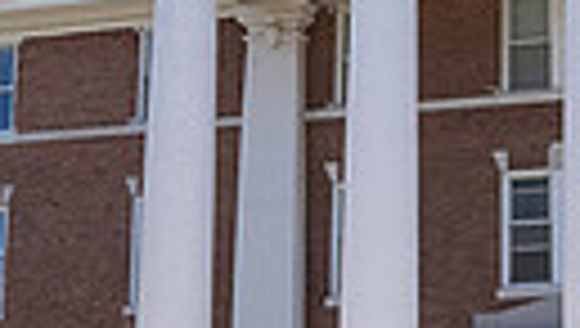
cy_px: 116
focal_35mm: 113
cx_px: 481
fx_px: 1740
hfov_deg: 18.7
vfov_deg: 10.8
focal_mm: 24
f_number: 13
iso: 1000
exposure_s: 1/500
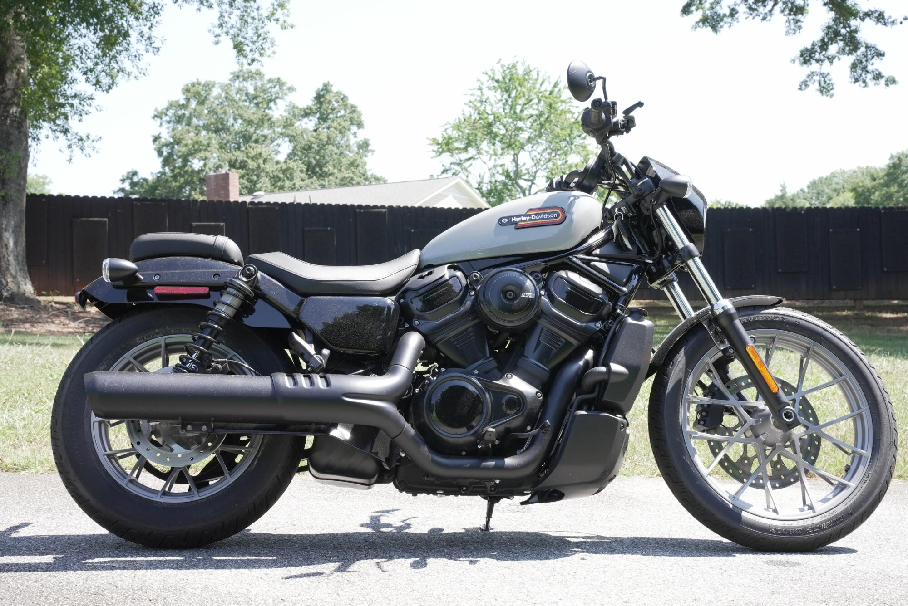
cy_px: 303
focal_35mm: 54
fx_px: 1350
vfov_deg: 25.3
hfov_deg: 37.2
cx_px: 454
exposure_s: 1/250
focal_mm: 53.5
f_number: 11
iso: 1250
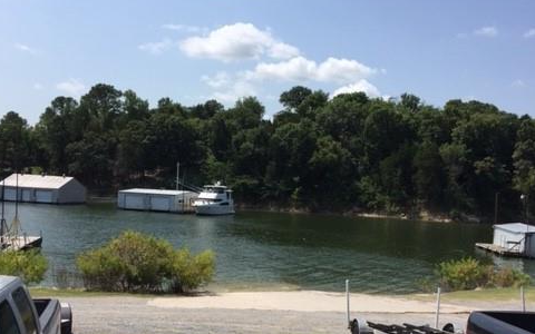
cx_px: 262
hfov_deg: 48.2
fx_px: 598
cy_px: 203
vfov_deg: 31.2
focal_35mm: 41
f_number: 2.2
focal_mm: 4.15
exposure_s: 1/2825
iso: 32
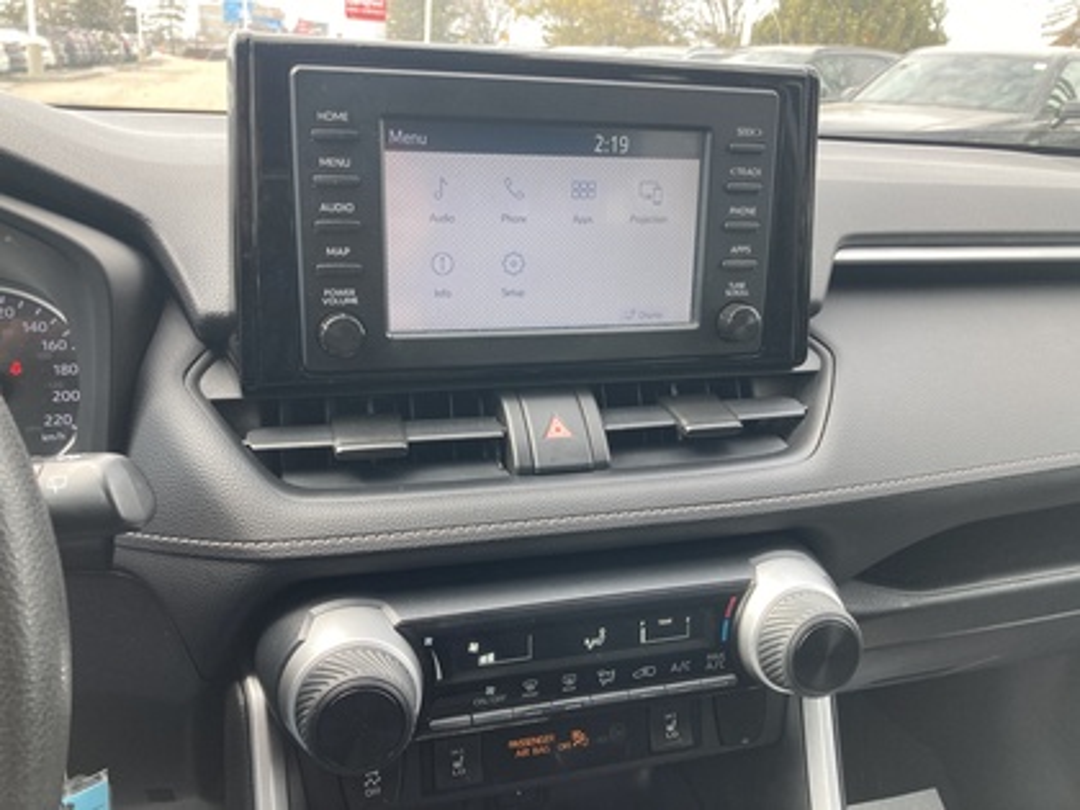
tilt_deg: -20.2
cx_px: 540
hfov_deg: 63.4
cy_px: 405
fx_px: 874
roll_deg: -4.7
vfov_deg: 49.7
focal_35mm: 28
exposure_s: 1/121
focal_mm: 3.99
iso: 32
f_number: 1.8
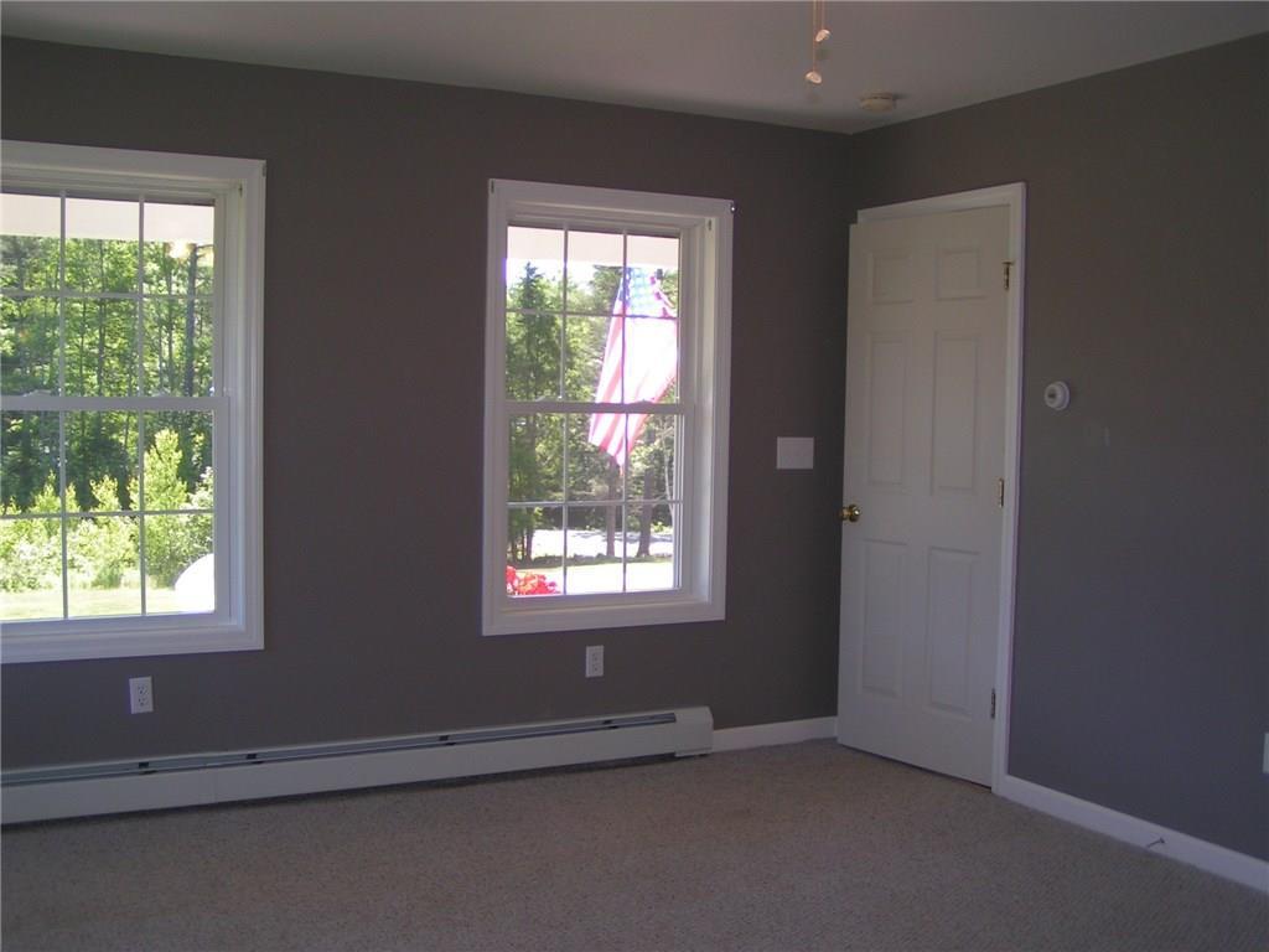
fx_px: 1393
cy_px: 476
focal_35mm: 38
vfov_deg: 37.7
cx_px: 634
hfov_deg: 49.0
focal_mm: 5.8
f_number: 2.8
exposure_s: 1/60
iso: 50
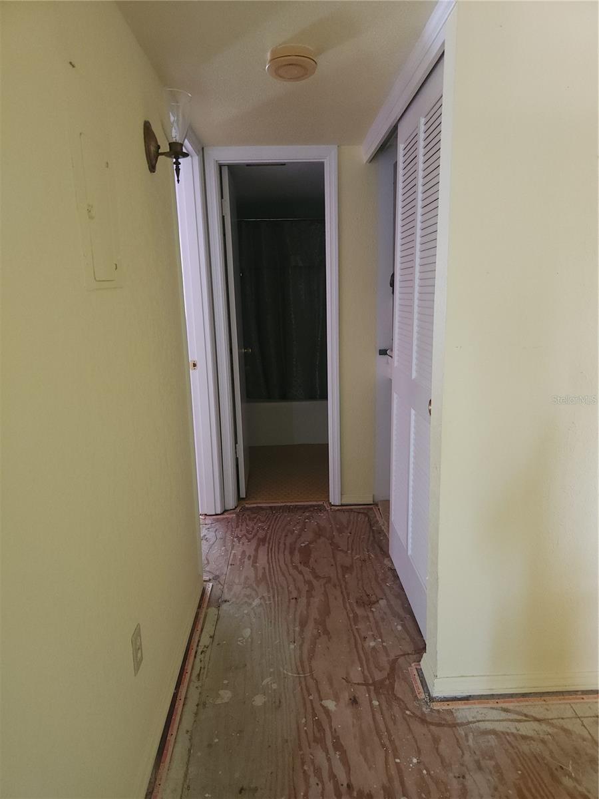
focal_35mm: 23
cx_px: 300
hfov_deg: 58.9
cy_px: 400
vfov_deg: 73.9
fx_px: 531
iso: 400
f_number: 1.8
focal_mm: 5.4
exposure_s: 1/60
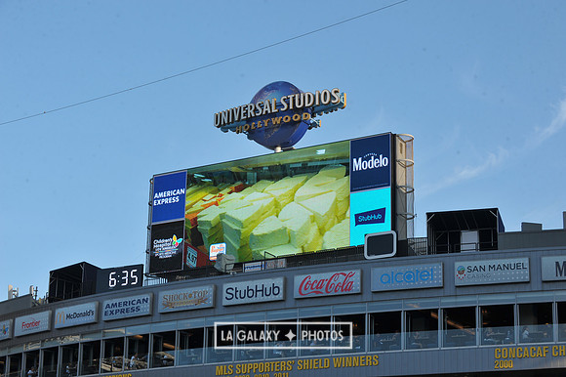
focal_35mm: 80
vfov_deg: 17.0
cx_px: 283
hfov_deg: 25.4
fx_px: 1257
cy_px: 188
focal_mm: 80
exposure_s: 1/400
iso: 400
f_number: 10
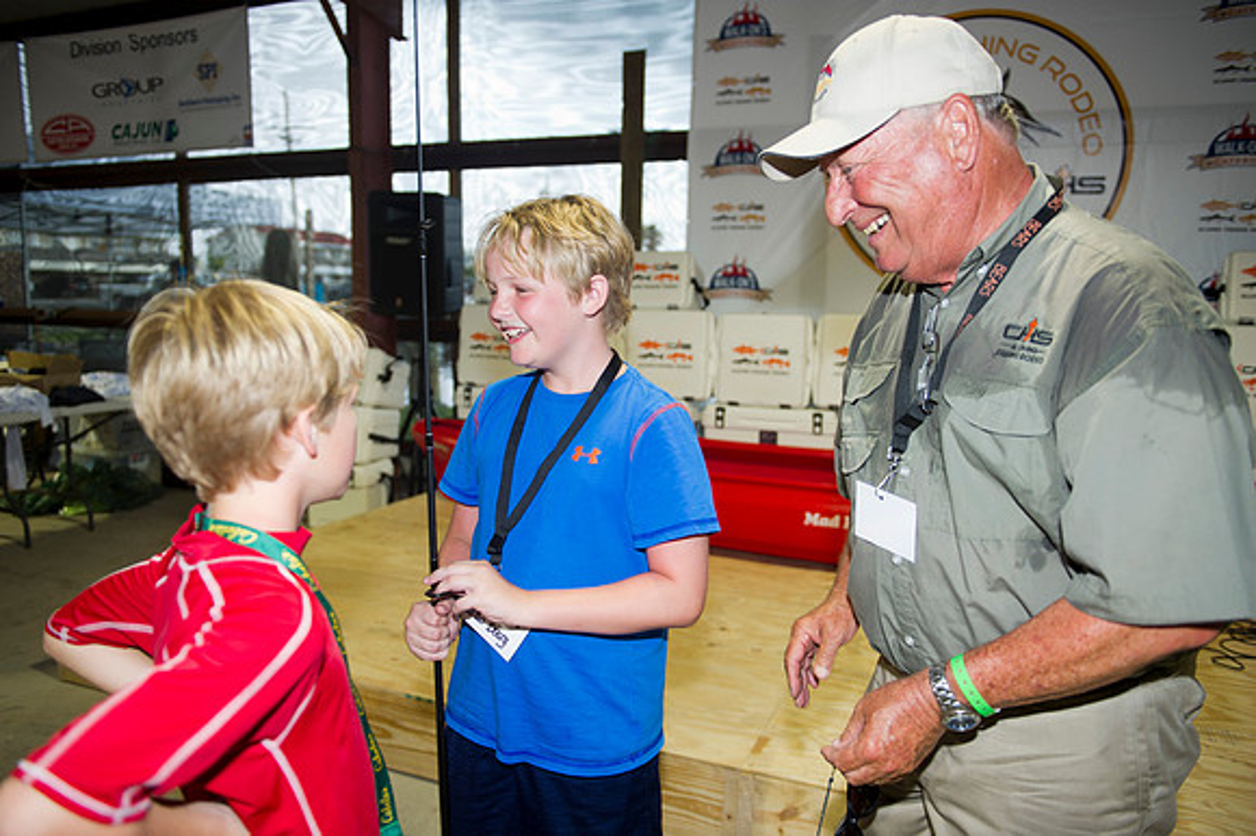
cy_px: 418
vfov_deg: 47.9
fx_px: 941
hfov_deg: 67.4
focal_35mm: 27
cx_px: 628
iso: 400
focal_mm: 27
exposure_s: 1/160
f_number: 2.8
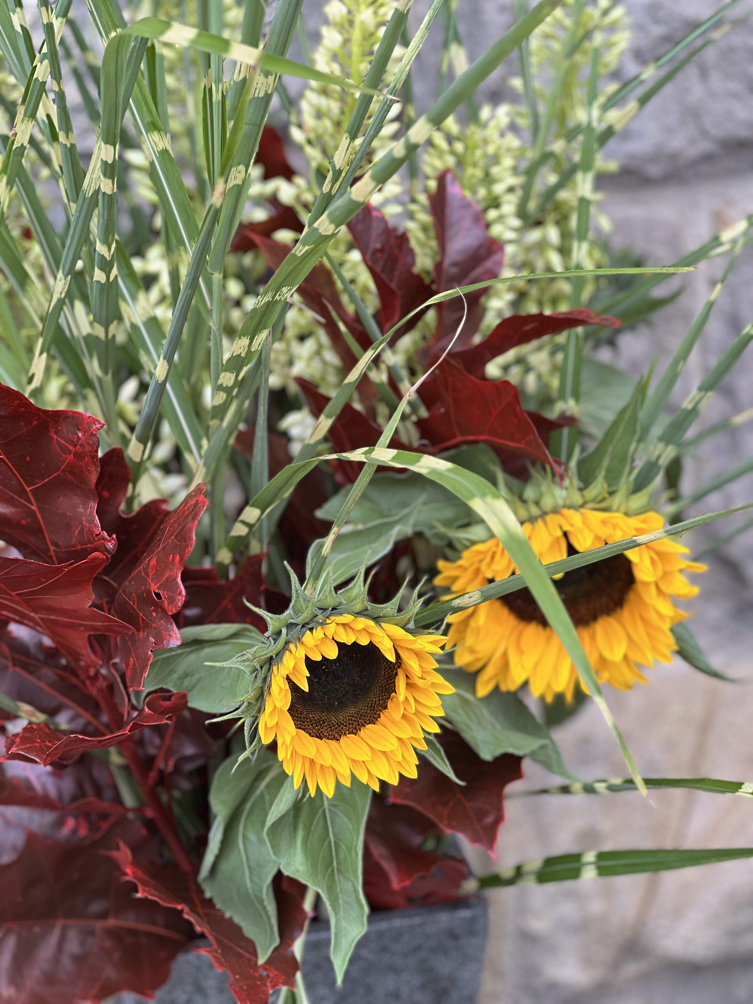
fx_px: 2233
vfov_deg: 25.3
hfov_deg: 19.1
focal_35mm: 77
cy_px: 502
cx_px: 376
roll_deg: -0.8
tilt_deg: -22.9
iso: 64
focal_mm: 9
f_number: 2.8
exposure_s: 1/121
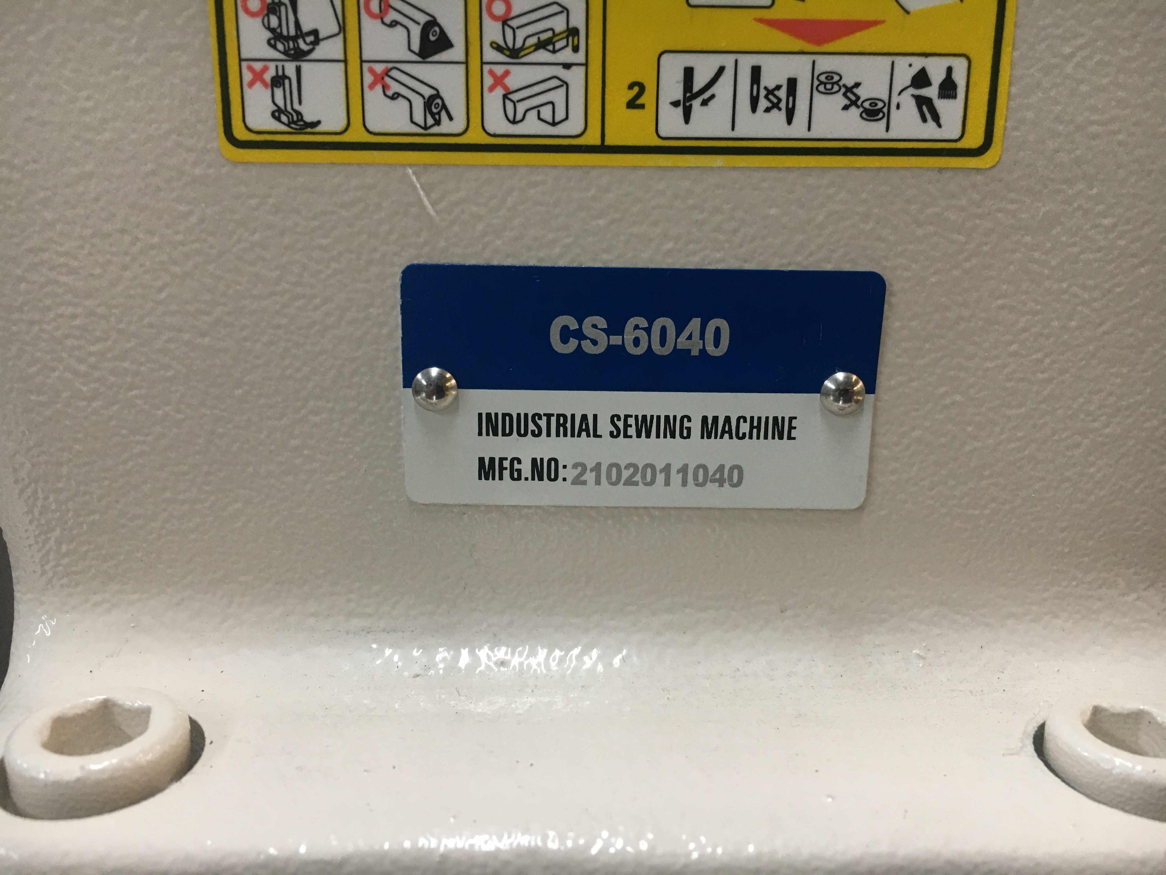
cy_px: 438
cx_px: 583
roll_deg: -2.2
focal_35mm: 29
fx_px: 977
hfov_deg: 61.7
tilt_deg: -14.2
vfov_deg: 48.2
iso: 80
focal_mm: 4.15
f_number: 2.2
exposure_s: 1/30
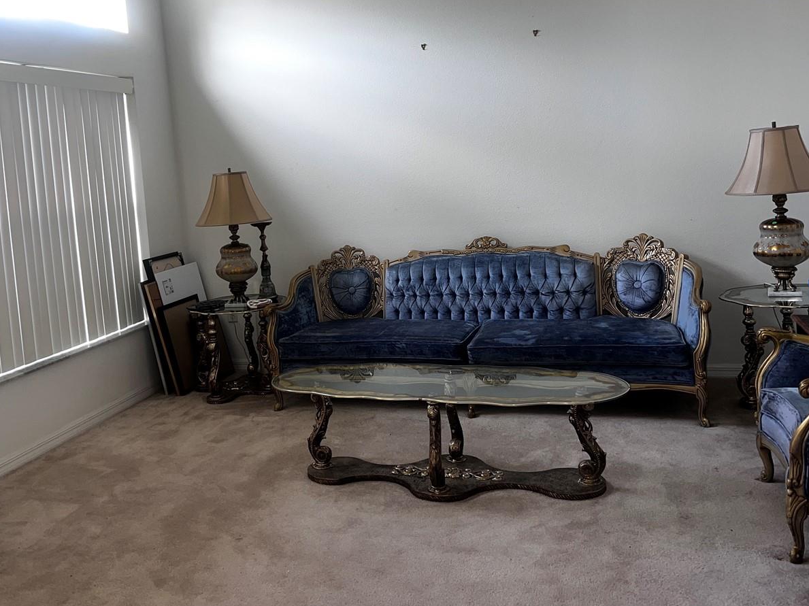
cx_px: 332
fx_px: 818
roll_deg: +4.9
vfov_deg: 40.3
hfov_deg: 52.4
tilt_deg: -4.5
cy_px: 218
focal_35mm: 35
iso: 32
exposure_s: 1/30
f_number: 1.5
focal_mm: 5.7
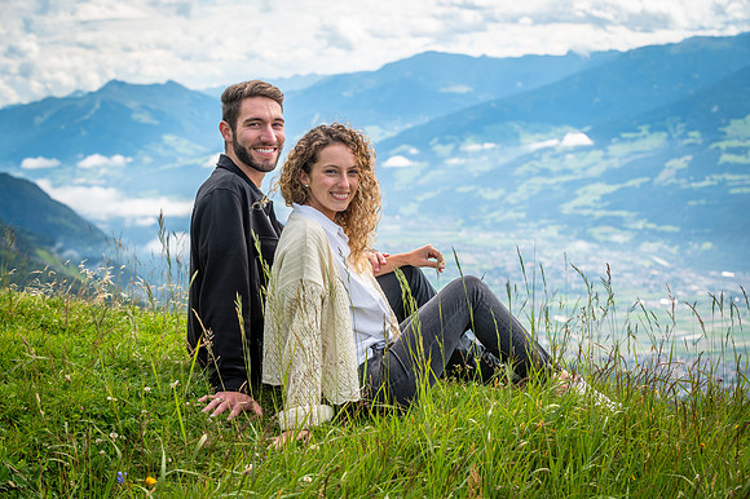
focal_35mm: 70
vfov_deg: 19.4
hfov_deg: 28.9
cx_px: 375
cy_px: 250
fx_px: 1457
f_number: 6.3
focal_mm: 70
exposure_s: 1/400
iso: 100
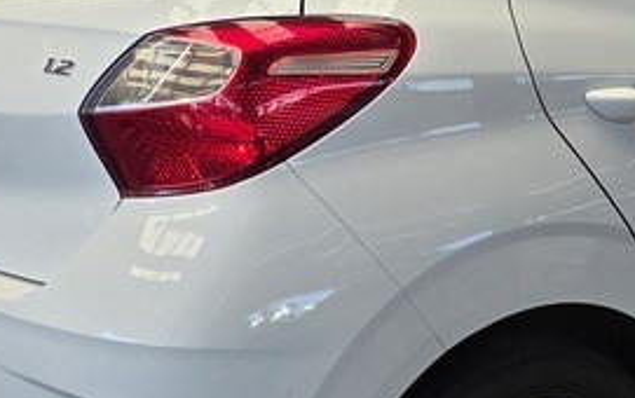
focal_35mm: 92
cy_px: 234
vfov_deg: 14.2
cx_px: 567
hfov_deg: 22.0
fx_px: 1594
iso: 25
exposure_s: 1/359
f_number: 1.7
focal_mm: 6.25
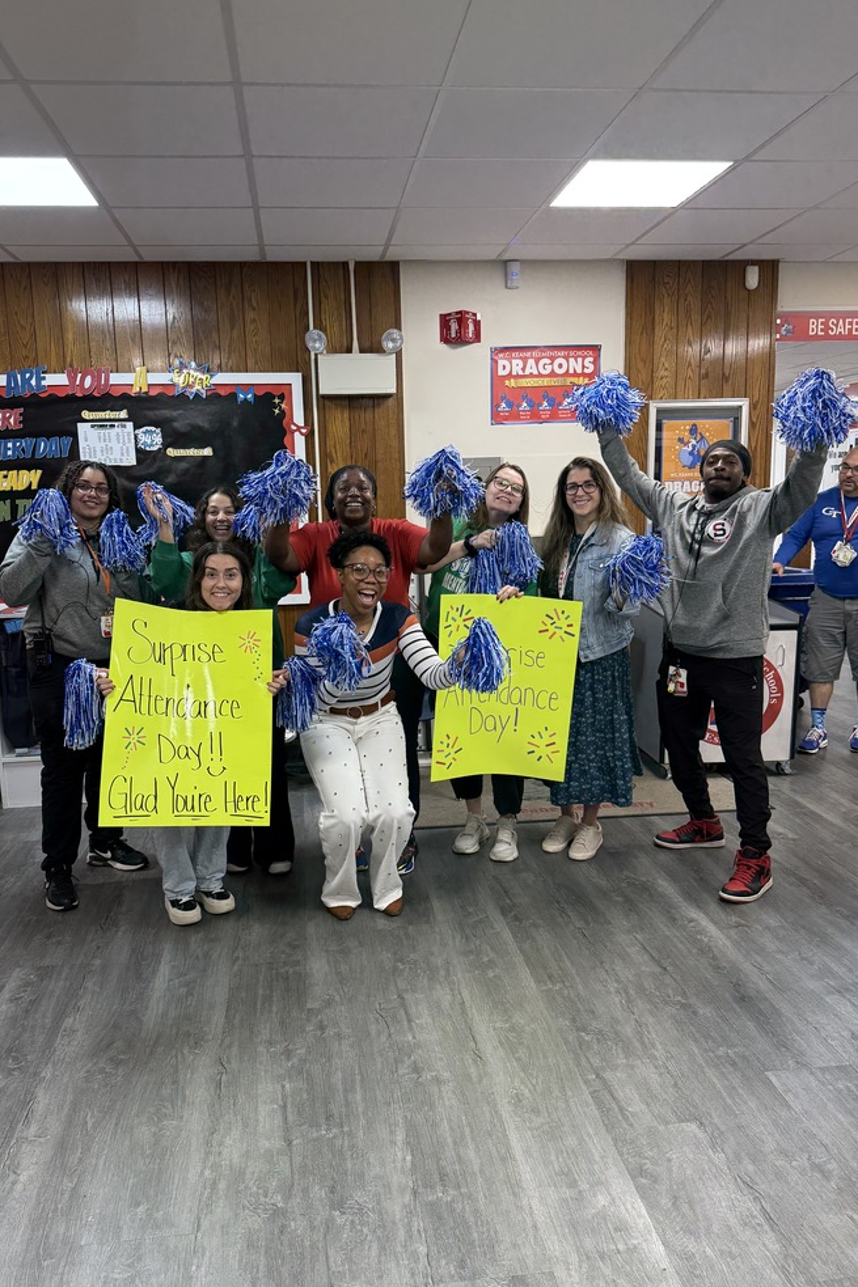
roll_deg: +1.0
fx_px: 930
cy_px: 643
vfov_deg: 69.4
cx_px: 388
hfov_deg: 49.5
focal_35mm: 26
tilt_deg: -9.4
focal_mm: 6.76
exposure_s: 1/120
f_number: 1.78
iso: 320
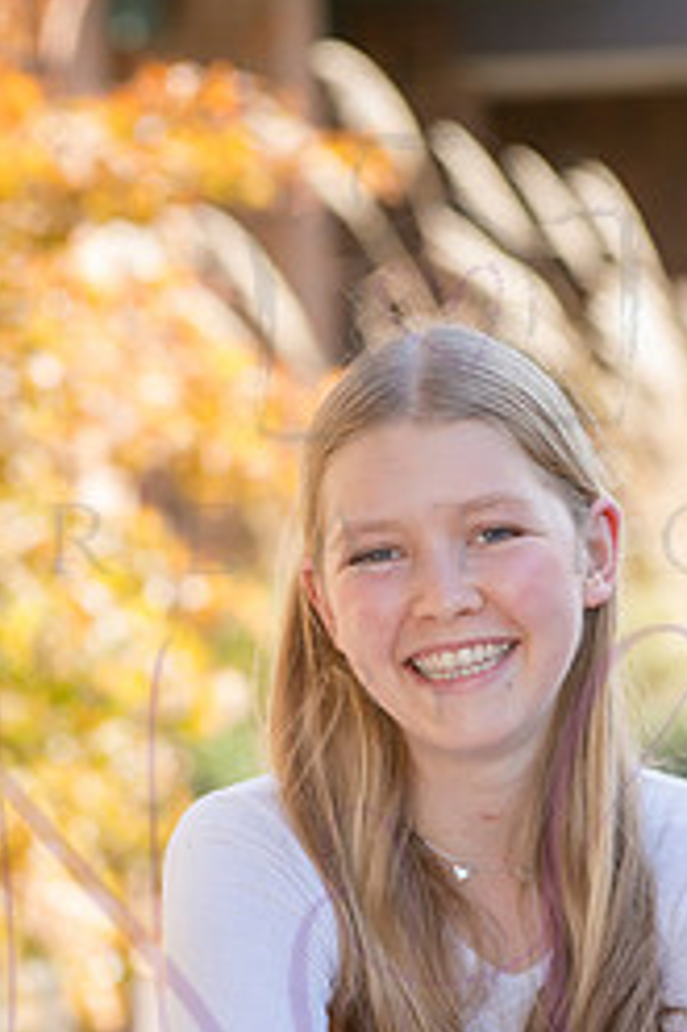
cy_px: 687
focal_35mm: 167
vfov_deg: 12.3
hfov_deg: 8.2
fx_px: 4787
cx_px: 458
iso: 400
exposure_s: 1/400
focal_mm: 92
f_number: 4.5
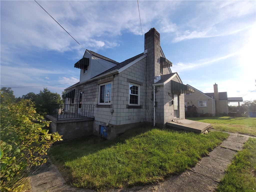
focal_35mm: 13
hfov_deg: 106.2
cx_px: 128
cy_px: 96
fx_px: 96
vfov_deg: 89.9
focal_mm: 2.2
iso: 64
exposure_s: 1/2378
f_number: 2.2
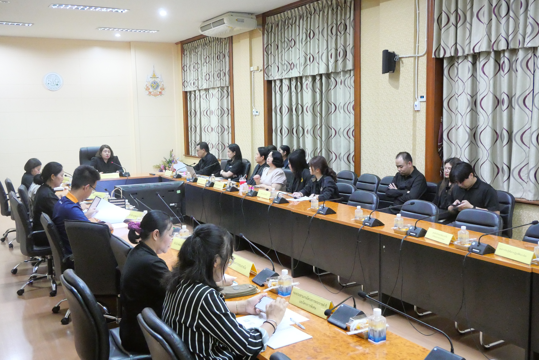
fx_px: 524
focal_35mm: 35
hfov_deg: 54.4
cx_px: 270
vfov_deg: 37.9
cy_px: 180
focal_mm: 17
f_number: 5.6
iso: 6400
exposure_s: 1/40
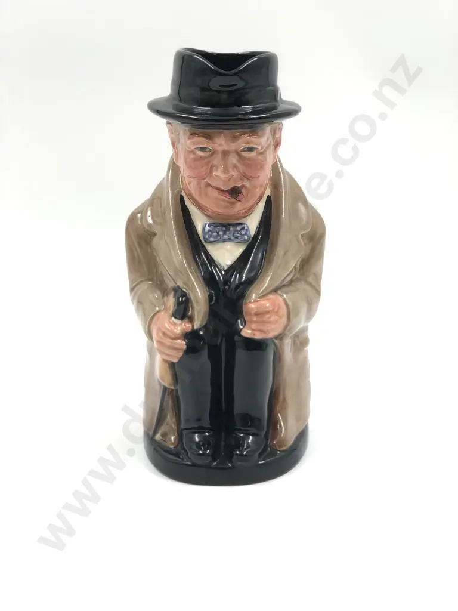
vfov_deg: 33.8
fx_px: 1006
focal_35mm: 57
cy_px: 306
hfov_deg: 25.7
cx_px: 229
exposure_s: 1/100
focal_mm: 6.6
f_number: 2.8
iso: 25
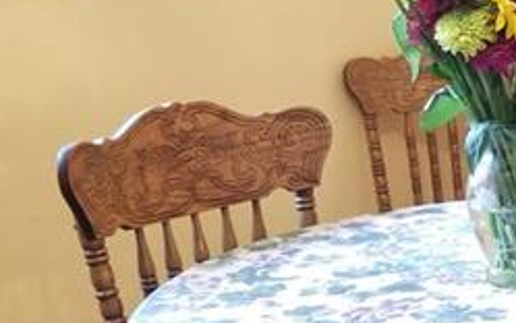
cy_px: 178
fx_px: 1196
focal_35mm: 85
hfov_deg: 22.9
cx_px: 572
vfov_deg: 15.4
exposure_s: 1/20
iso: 250
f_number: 1.7
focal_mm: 4.25
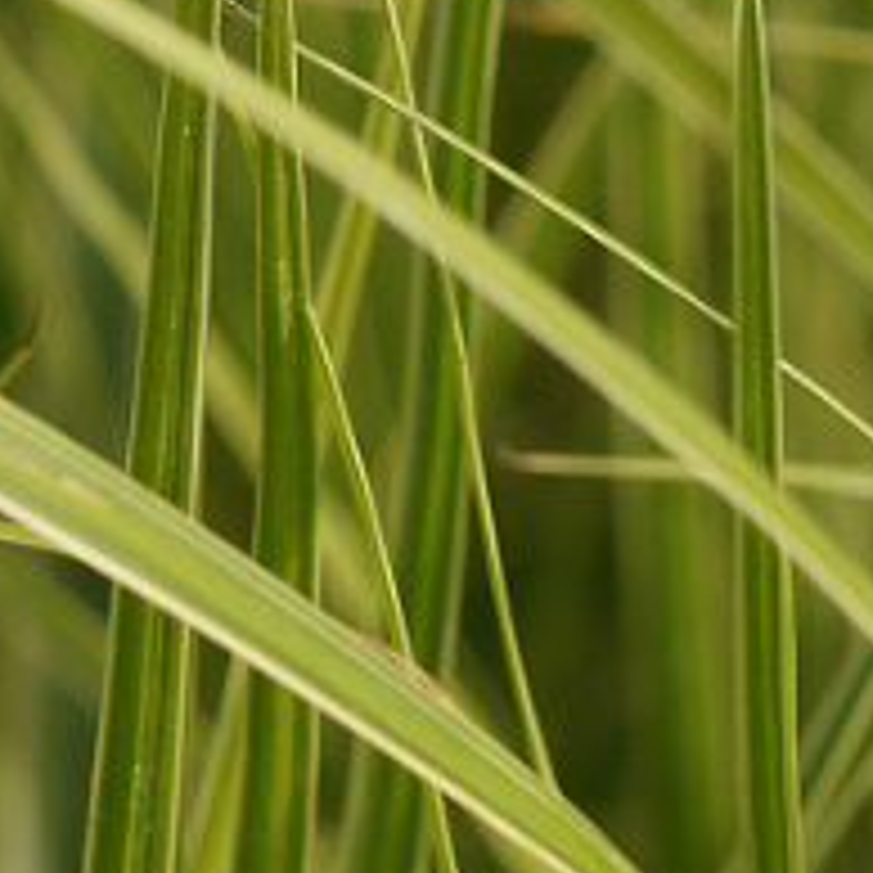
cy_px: 1156
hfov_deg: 2.2
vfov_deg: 2.2
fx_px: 22512
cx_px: 1940
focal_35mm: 789
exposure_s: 1/160
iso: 160
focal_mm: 100
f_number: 8
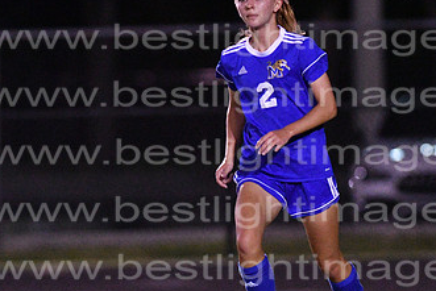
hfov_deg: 2.6
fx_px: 9547
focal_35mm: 788
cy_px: 184
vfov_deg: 1.7
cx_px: 290
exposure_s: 1/640
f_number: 3.5
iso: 10000
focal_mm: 300
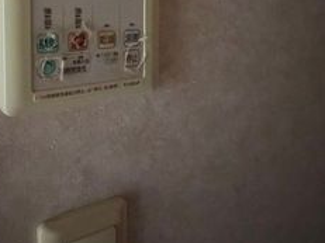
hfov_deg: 51.6
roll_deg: +0.2
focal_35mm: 34
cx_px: 80
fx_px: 319
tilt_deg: -2.4
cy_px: 18
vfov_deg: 38.5
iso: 2500
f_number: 2.2
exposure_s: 1/30
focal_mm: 2.22
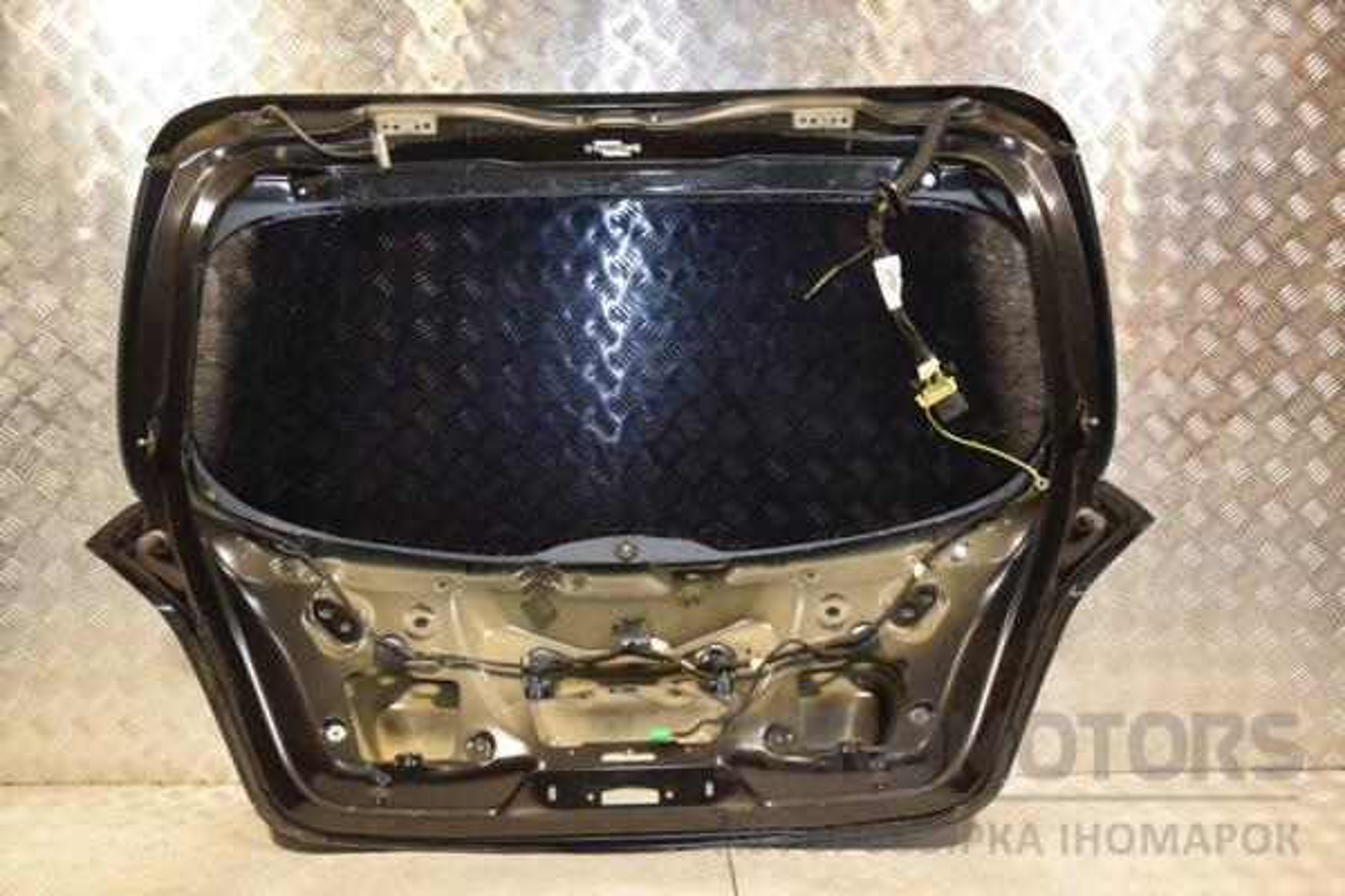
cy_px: 448
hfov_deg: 57.2
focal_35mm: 33
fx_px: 1233
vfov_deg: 40.0
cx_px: 672
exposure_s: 1/160
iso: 800
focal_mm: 22
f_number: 5
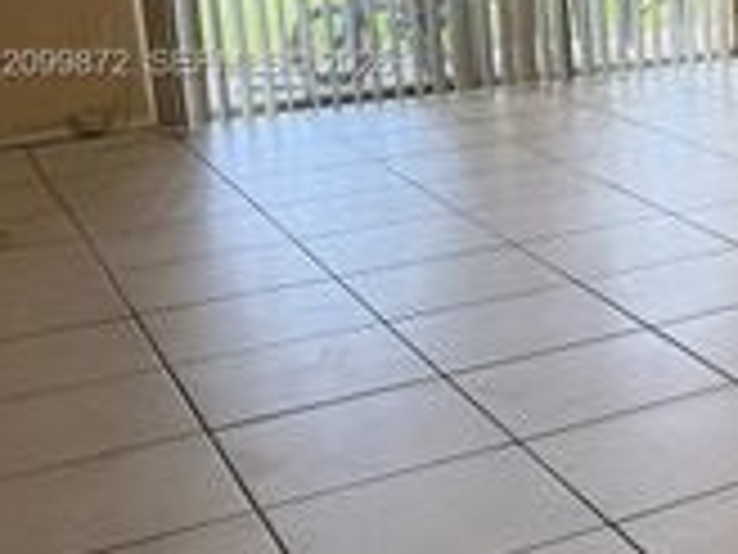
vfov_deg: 19.8
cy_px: 65
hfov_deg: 22.4
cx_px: 1080
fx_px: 1556
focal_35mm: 73
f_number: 1.78
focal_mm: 6.76
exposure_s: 1/170
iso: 200
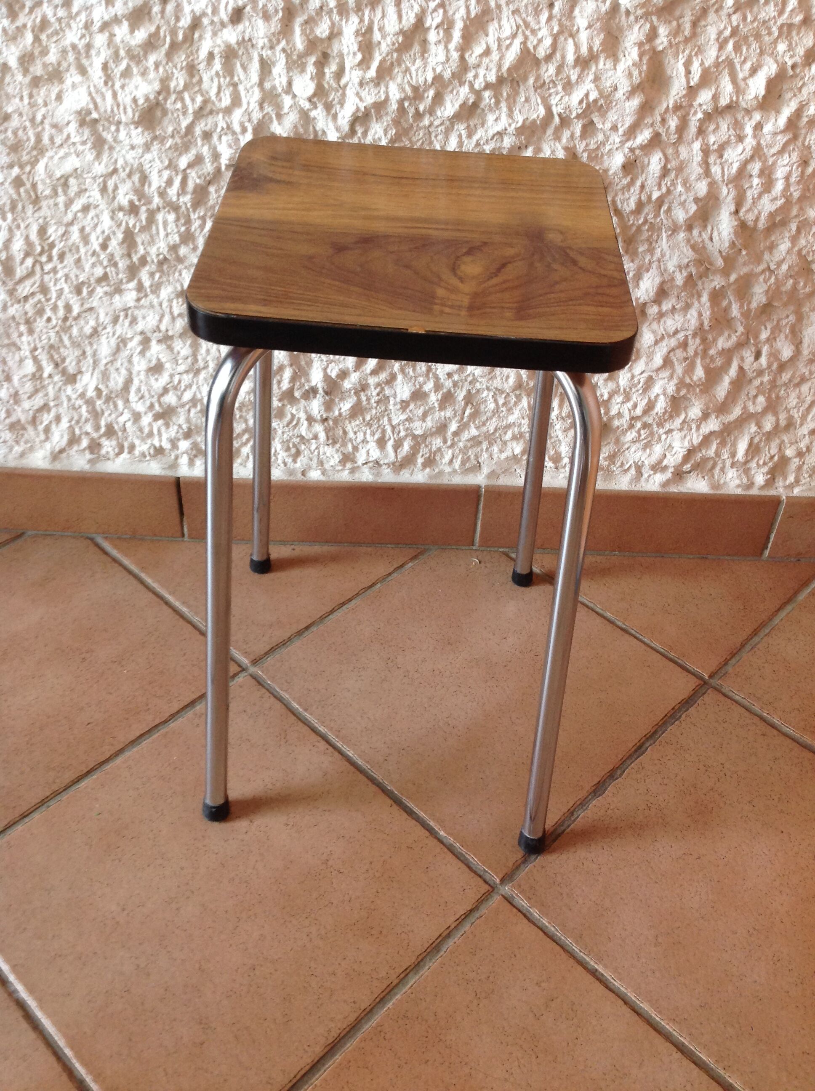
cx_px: 408
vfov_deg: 52.7
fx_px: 1102
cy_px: 546
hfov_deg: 40.6
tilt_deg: -40.7
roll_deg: -2.4
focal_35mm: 35
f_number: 2.4
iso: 125
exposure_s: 1/15
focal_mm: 4.28
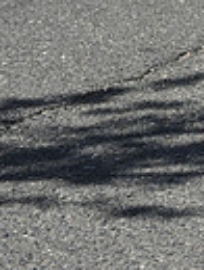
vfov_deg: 6.5
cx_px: 595
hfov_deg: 4.8
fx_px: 2342
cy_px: -112
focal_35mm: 299
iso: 200
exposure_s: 1/800
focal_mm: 70
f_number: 5
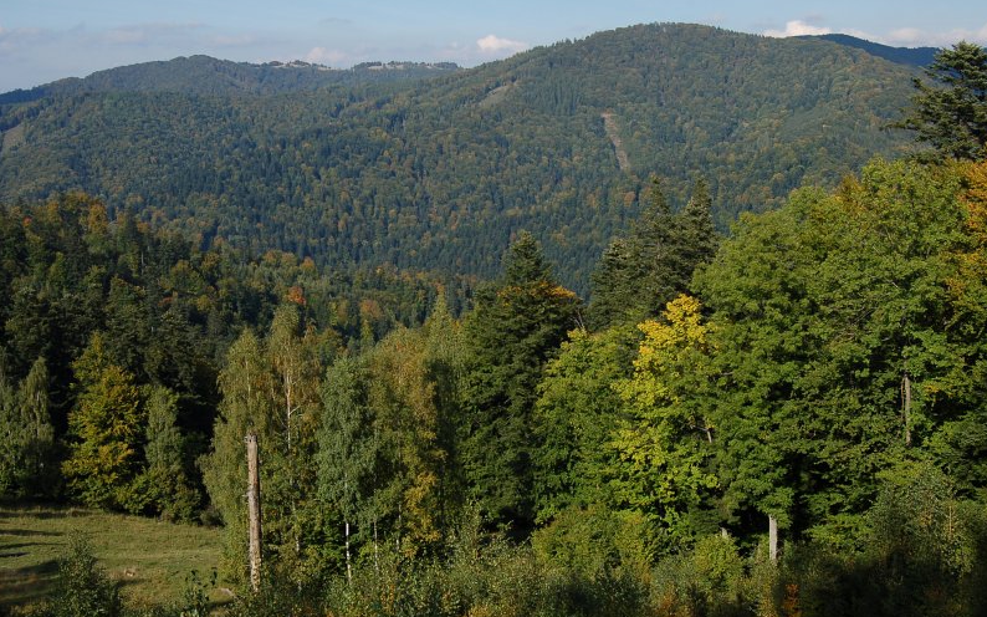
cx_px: 496
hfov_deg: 49.3
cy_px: 299
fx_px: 1076
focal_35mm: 40
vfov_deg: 32.0
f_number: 10
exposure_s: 1/250
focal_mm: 26
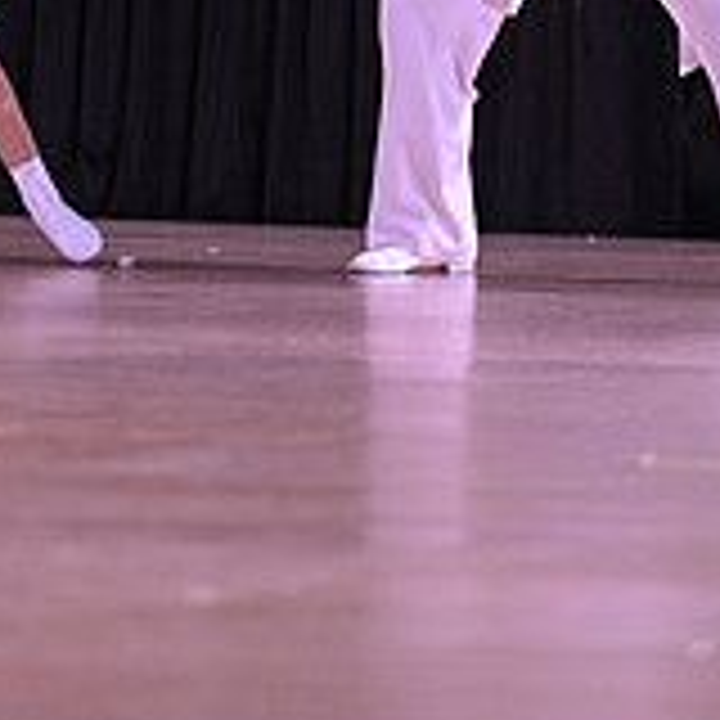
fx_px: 14472
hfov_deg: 2.8
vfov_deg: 2.8
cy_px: -500
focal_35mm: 615
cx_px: 196
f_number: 4
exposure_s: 1/200
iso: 1600
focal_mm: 200
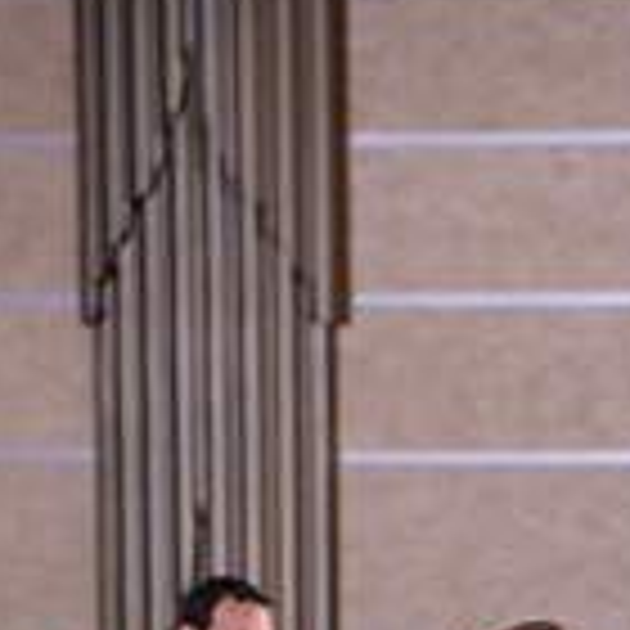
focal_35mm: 424
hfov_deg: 4.1
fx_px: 8730
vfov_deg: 4.1
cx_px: 700
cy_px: 1274
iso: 1600
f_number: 5
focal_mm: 120
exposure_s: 1/250
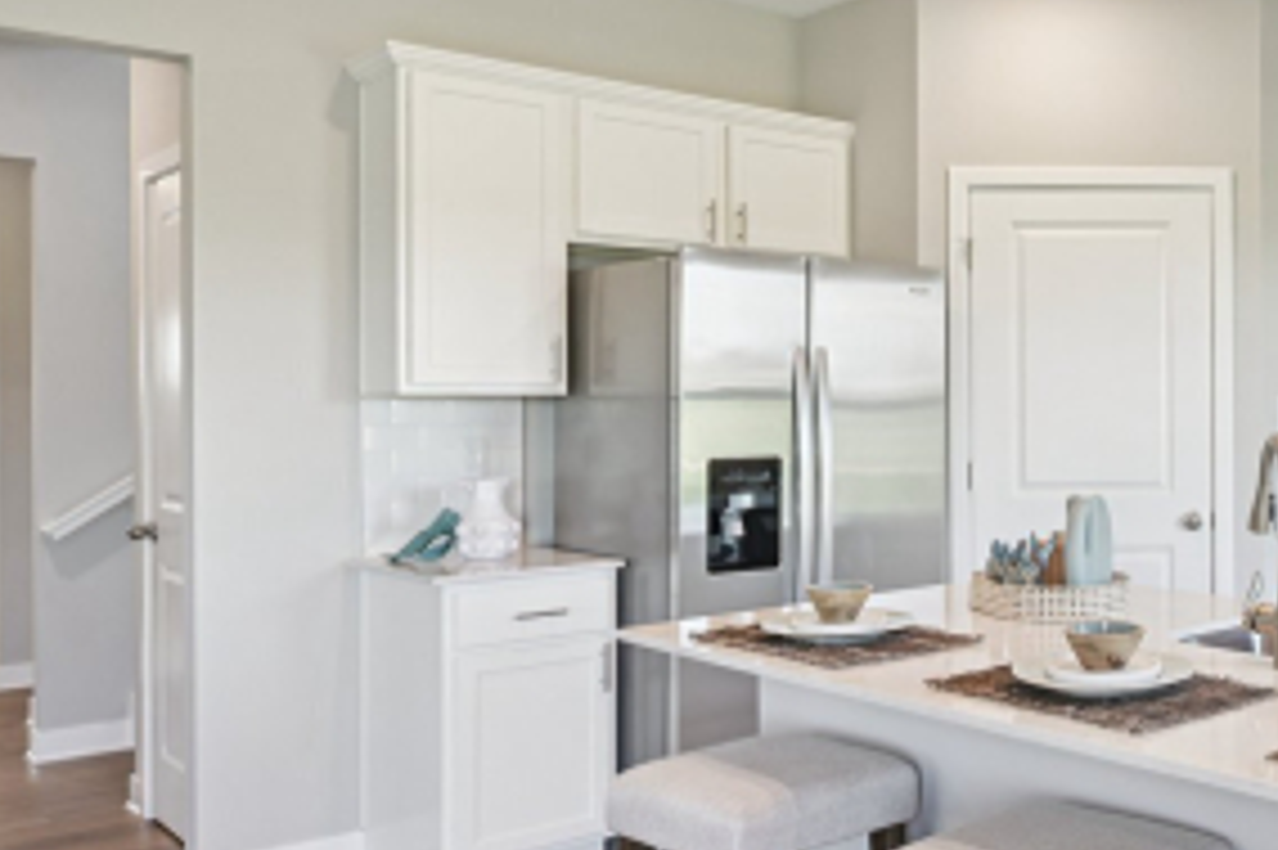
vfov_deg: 35.9
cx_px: 1179
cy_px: 391
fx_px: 1313
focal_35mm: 37
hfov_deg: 46.2
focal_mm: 14
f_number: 8
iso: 360
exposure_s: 1/15
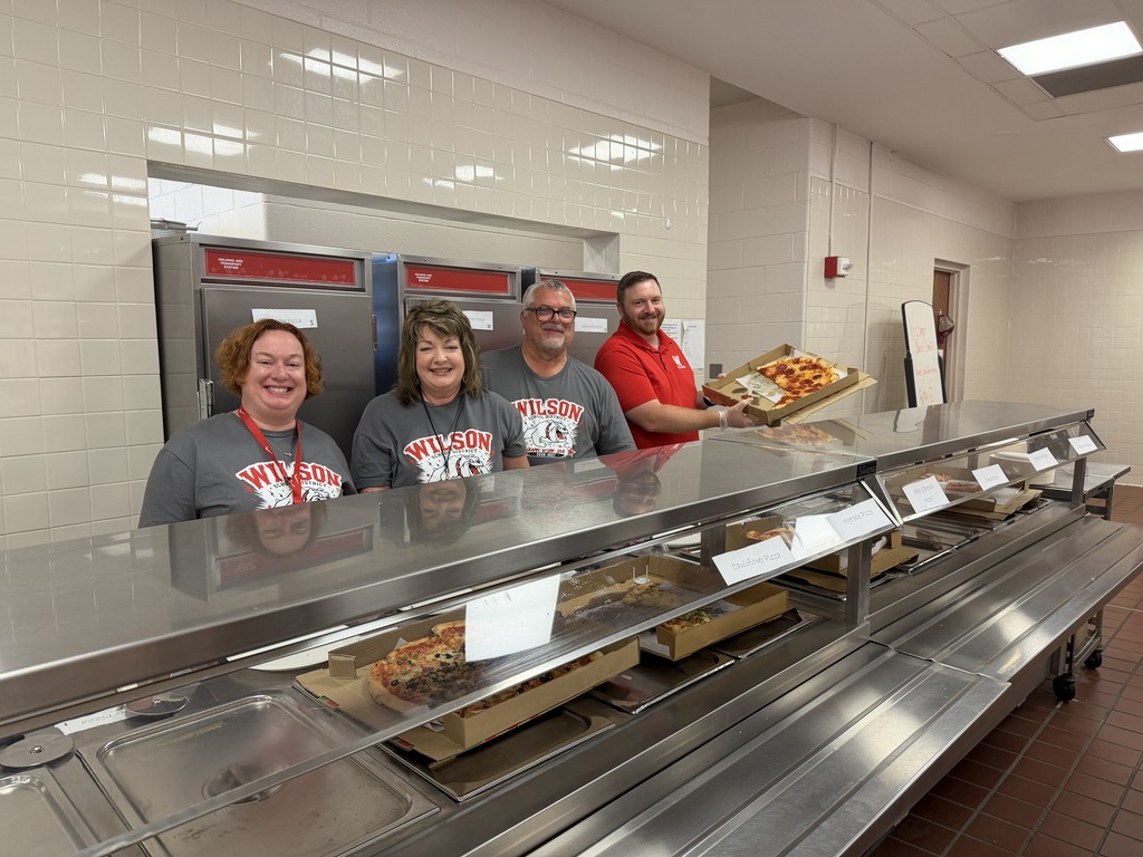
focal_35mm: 24
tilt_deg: -6.7
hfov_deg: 71.6
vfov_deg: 56.8
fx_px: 792
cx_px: 572
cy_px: 428
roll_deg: +0.2
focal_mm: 6.76
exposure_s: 1/60
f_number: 1.78
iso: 125
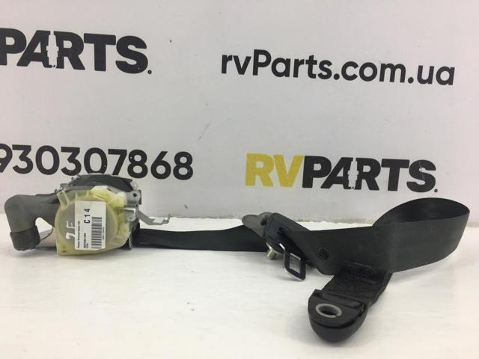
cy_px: 180
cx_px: 240
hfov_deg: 61.7
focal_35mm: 29
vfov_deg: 48.2
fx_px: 401
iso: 40
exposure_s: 1/100
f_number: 2.2
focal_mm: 4.15
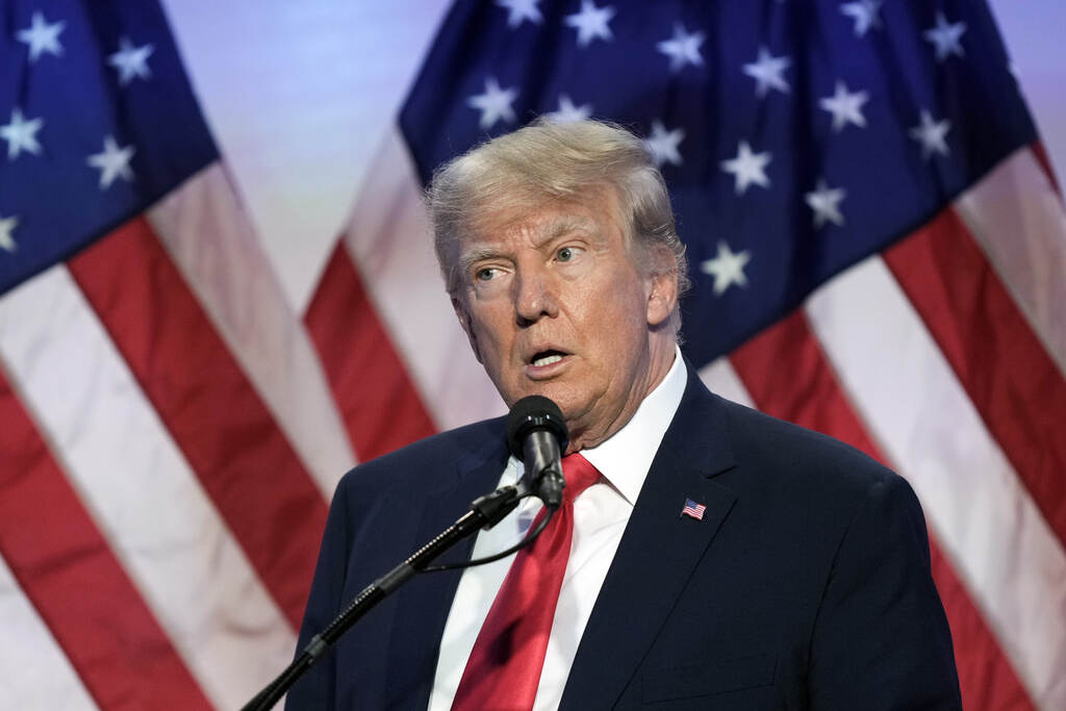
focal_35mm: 600
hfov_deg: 3.4
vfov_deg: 2.3
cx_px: 533
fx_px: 17768
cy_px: 356
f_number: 2.8
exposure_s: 1/640
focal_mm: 400
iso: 2000
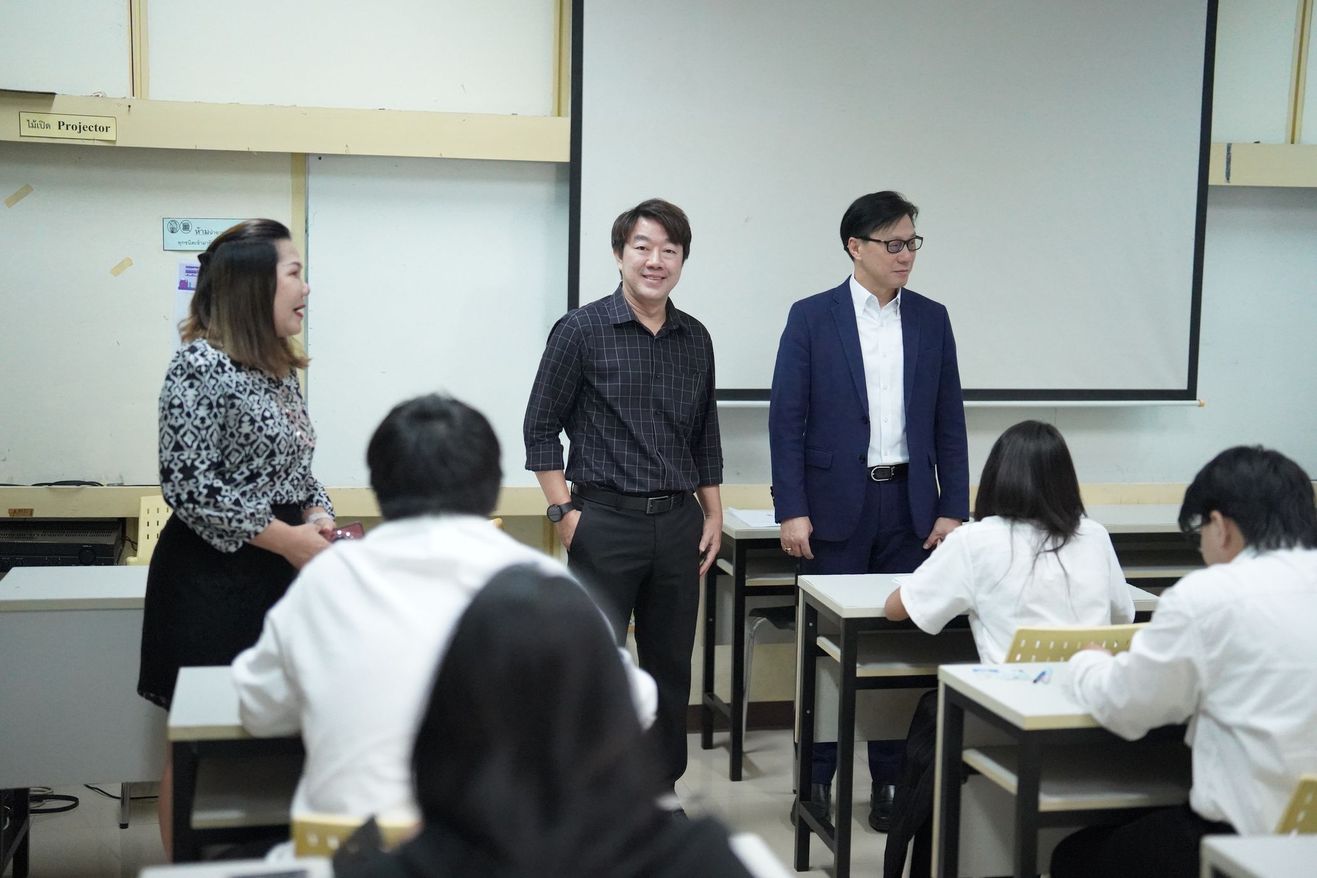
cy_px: 439
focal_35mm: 50
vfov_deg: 27.0
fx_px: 1829
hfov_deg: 39.6
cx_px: 658
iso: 10000
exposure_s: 1/3200
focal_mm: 50
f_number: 1.2
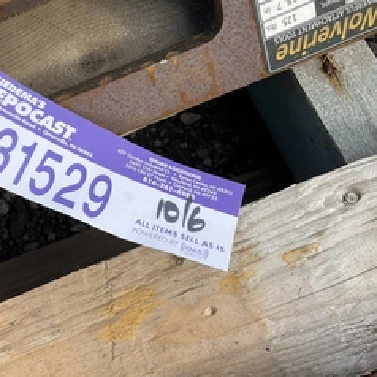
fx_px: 530
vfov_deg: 39.1
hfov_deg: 38.3
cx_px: 101
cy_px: 158
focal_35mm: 43
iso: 25
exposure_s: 1/792
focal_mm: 3
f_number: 1.8
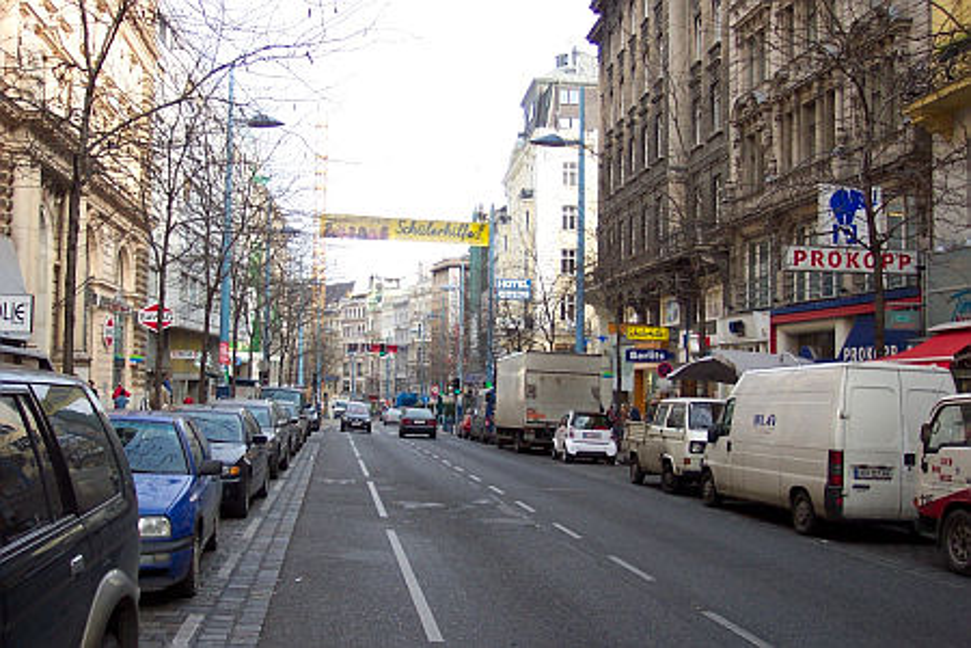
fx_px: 1025
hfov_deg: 50.7
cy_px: 324
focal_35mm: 38
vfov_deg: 35.1
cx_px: 486
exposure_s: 1/500
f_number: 2.8
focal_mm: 8
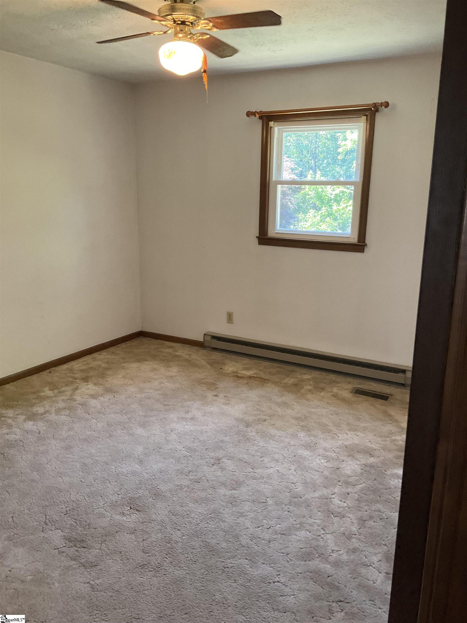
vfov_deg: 61.7
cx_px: 234
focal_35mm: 29
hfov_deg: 48.2
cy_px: 312
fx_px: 522
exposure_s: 1/60
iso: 200
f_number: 1.8
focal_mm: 3
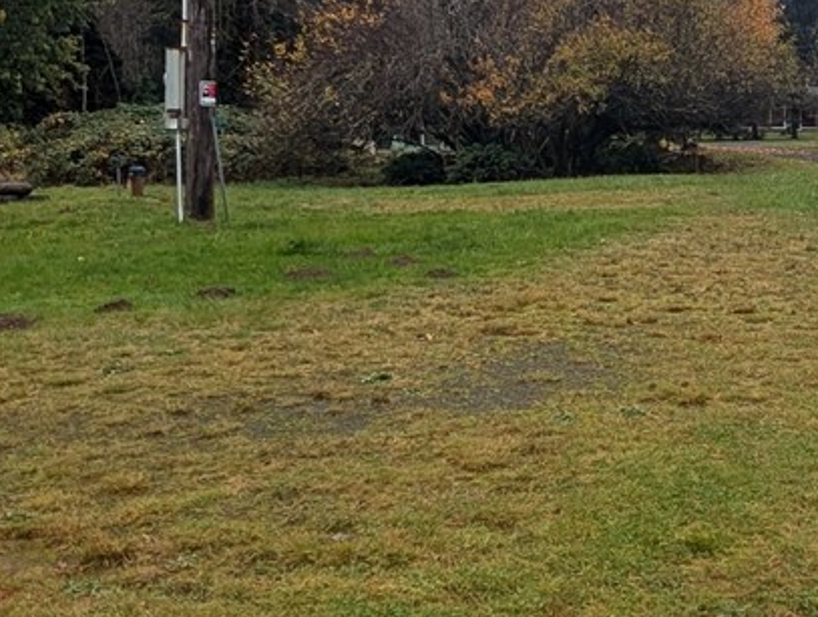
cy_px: 224
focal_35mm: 47
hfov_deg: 38.1
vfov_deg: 30.8
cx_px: 709
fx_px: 1113
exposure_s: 1/412
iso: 43
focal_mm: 2.23
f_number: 1.95
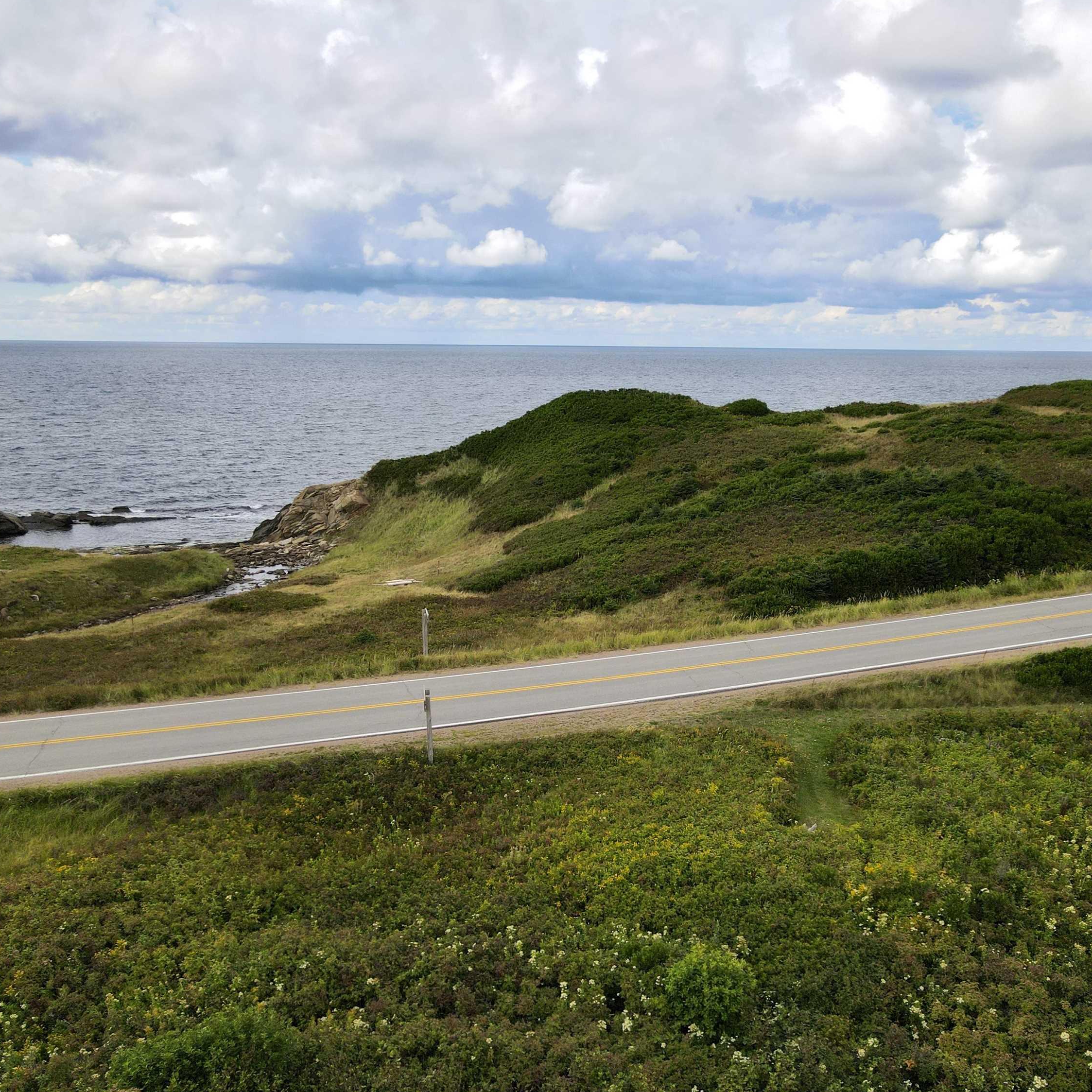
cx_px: 608
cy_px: 538
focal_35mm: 29
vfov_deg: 55.6
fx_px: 1035
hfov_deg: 55.5
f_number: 2.8
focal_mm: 4.5
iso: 100
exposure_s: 1/725
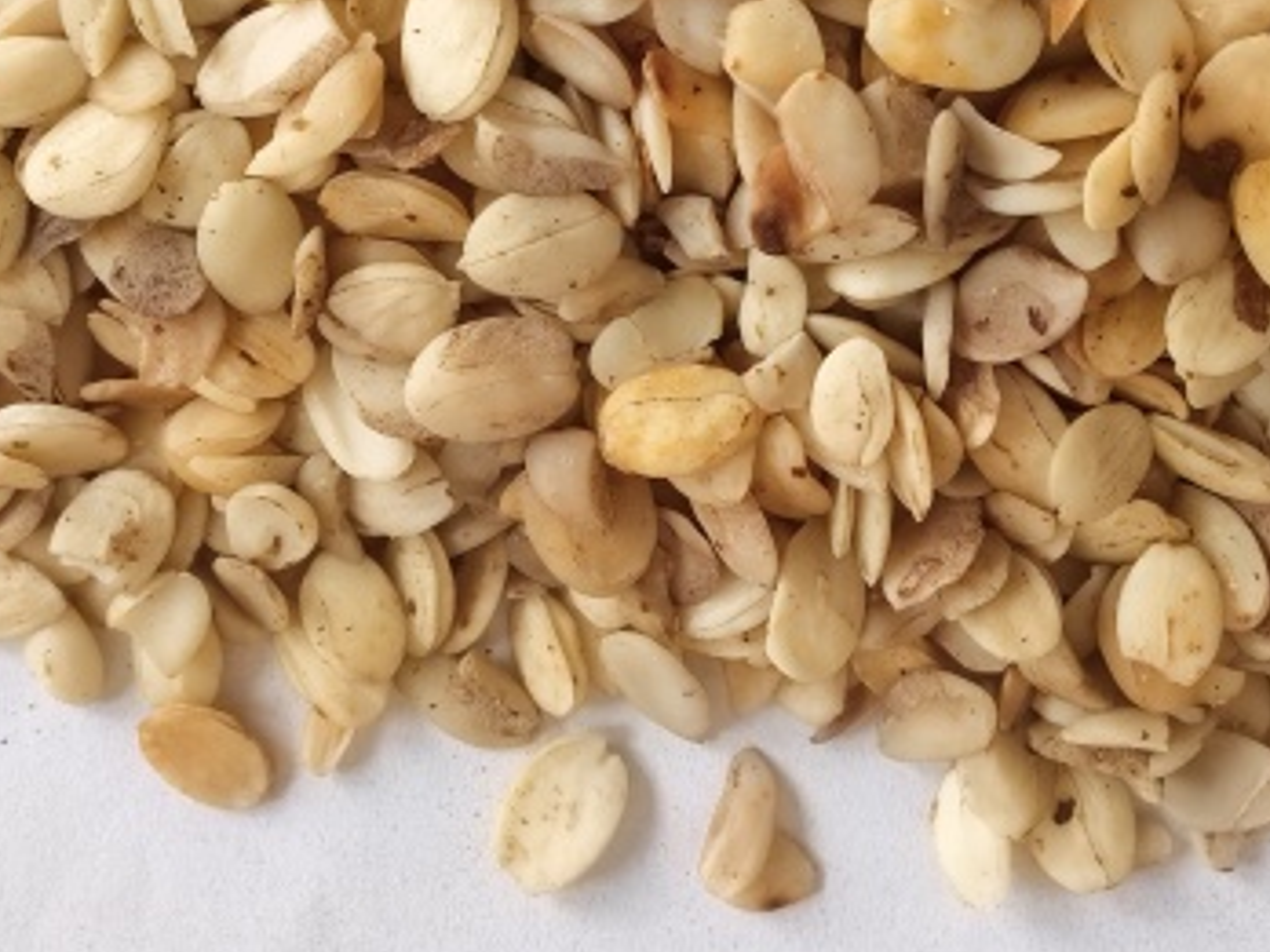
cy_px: -47
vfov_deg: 22.5
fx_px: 2275
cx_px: 766
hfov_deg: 31.1
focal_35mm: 62
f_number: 4
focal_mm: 5.75
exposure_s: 1/50
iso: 200
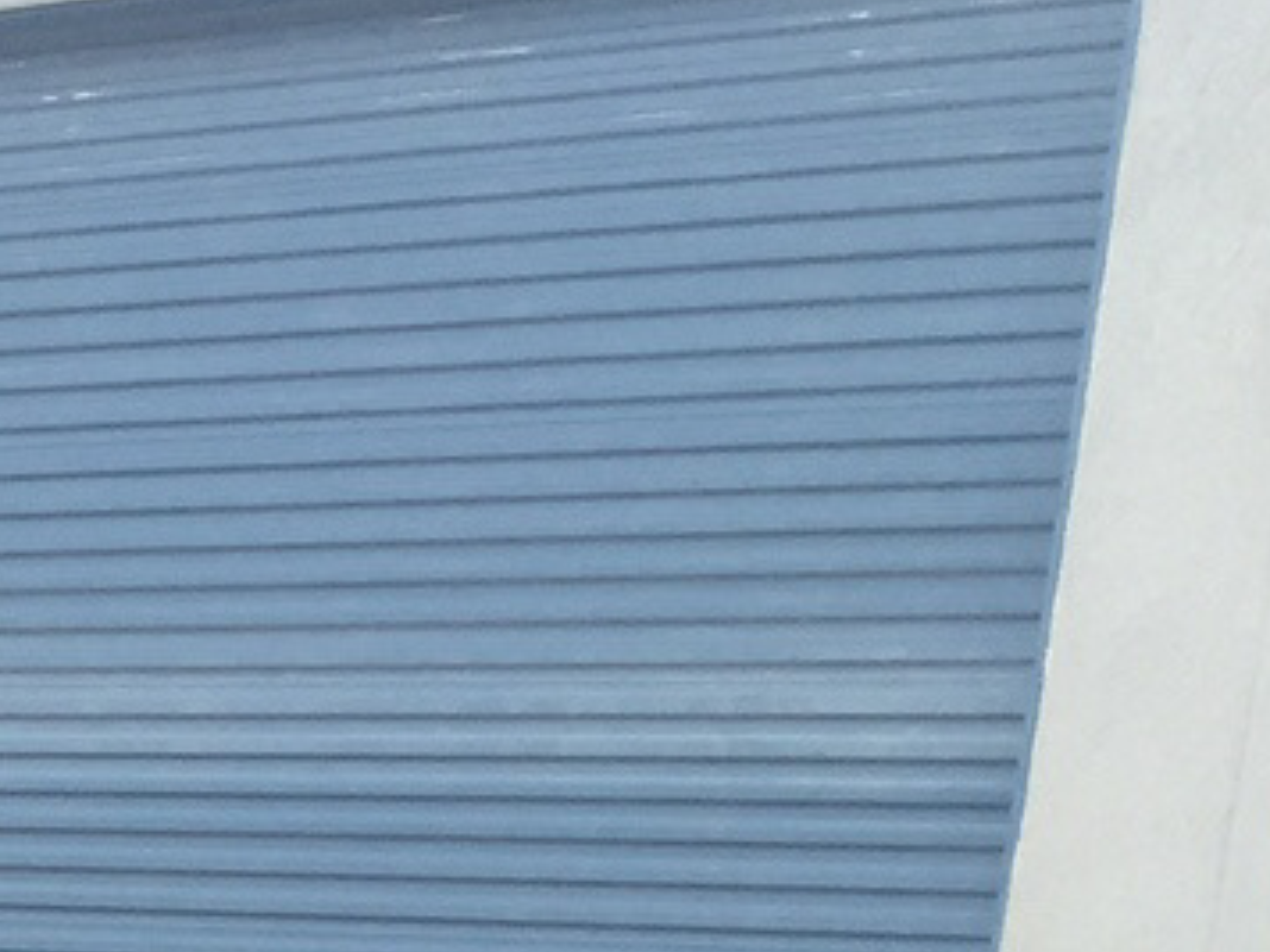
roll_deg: -5.0
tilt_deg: -12.4
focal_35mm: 133
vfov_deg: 10.1
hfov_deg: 12.9
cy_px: 2050
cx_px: -1259
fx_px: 4880
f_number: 2.2
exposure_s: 1/520
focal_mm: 4.15
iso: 32
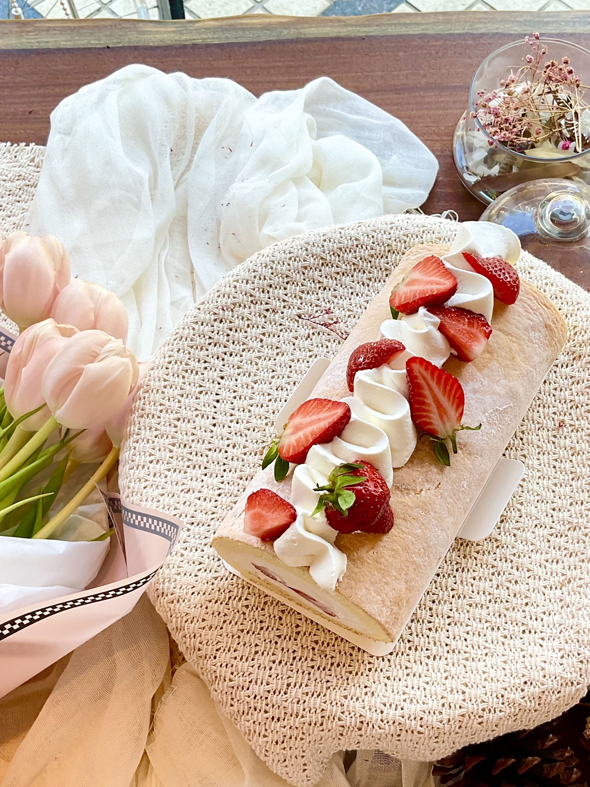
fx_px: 659
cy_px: 394
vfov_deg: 61.7
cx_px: 295
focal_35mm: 29
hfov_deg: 48.2
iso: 40
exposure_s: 1/122
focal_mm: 3
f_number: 1.8
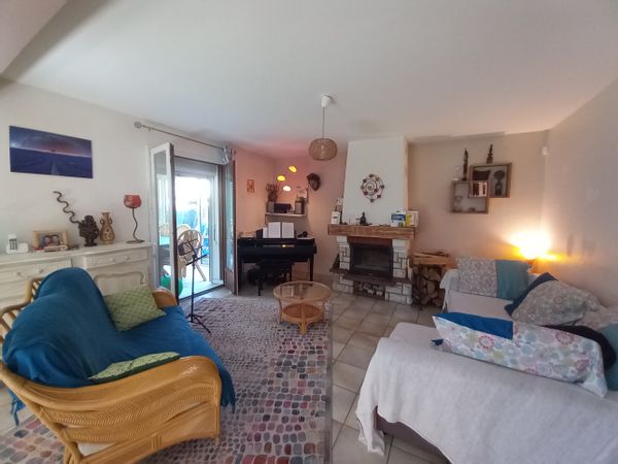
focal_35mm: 13
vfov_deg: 89.9
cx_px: 309
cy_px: 232
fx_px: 232
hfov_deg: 106.2
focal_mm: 1.13
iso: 200
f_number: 2.2
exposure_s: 1/40
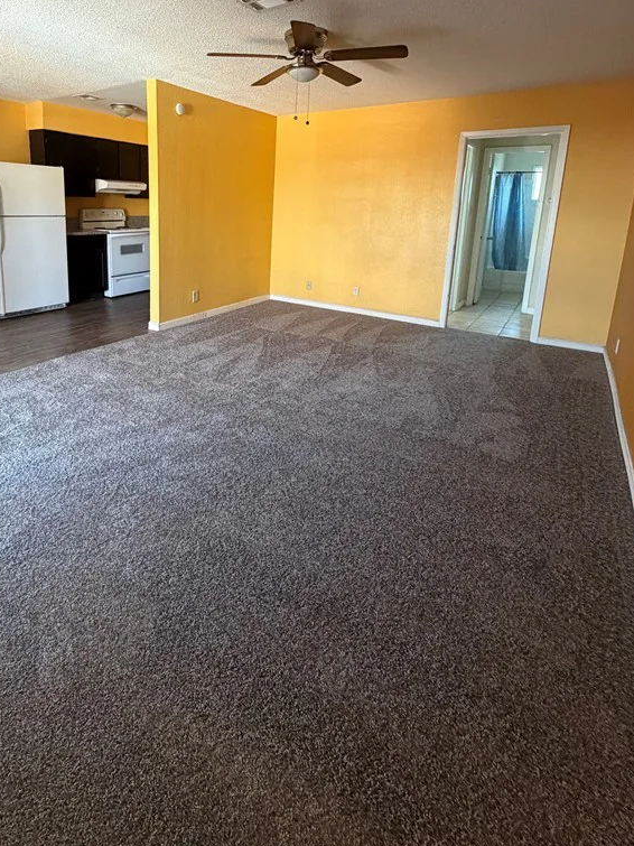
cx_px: 239
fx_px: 464
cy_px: 295
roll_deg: -1.0
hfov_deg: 67.6
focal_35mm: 19
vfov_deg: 82.3
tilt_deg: -10.0
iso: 400
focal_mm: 2.22
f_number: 2.2
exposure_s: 1/60
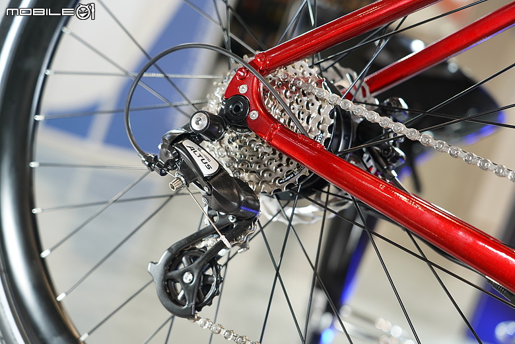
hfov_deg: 31.4
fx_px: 915
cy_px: 172
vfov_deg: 21.2
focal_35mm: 64
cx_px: 258
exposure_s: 1/80
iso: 1000
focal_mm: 64
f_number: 4
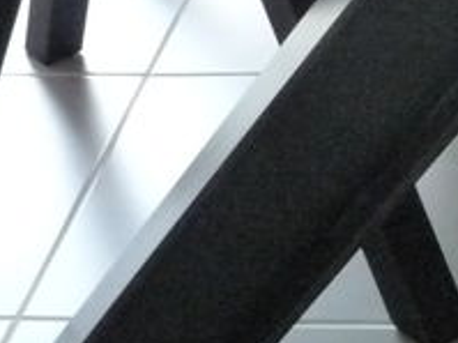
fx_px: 1864
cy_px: -182
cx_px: 541
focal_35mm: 141
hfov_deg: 13.6
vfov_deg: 10.1
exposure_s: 1/15
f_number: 3.3
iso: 800
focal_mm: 4.7
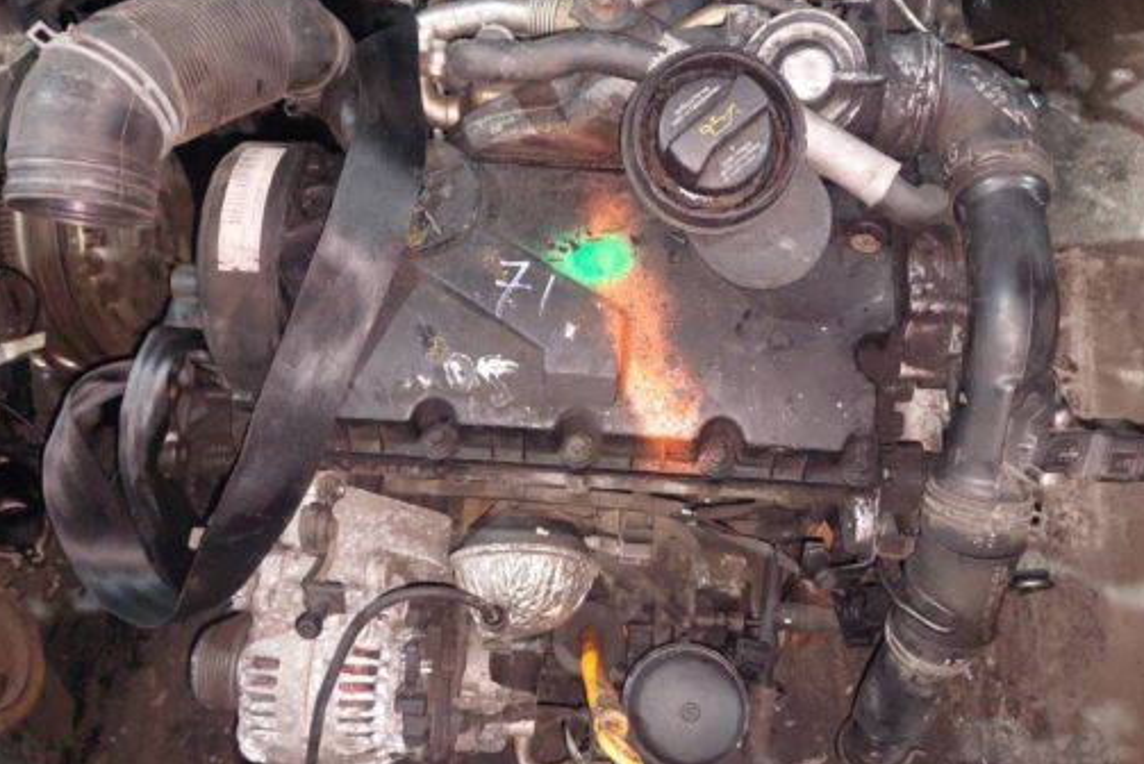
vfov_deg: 42.2
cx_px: 600
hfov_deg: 60.2
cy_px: 446
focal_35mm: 31
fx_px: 986
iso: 500
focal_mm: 5.23
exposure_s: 1/50
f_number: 1.8
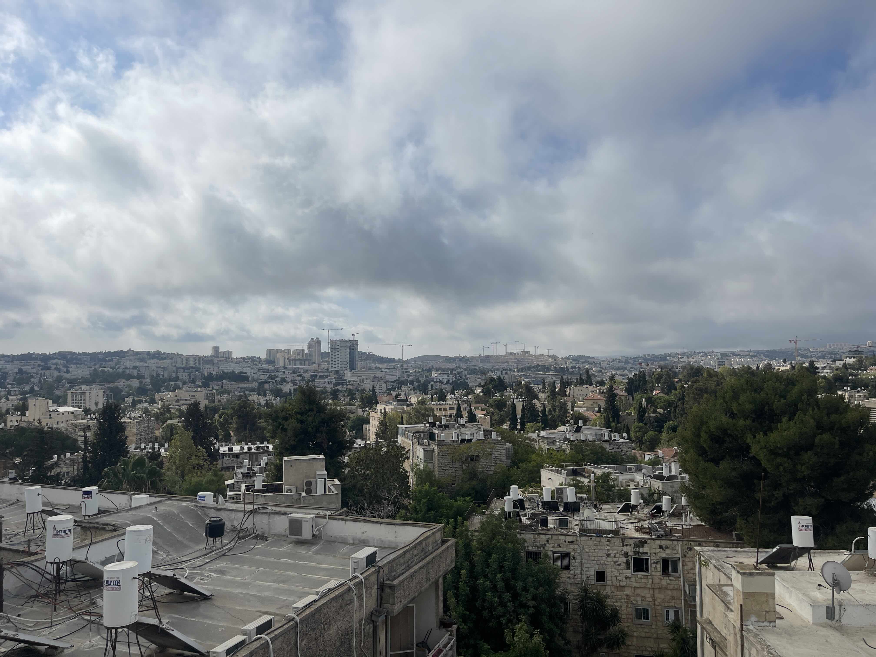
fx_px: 633
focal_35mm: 25
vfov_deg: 54.9
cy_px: 328
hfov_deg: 69.4
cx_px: 438
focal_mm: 5.1
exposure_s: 1/10989
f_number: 1.6
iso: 32
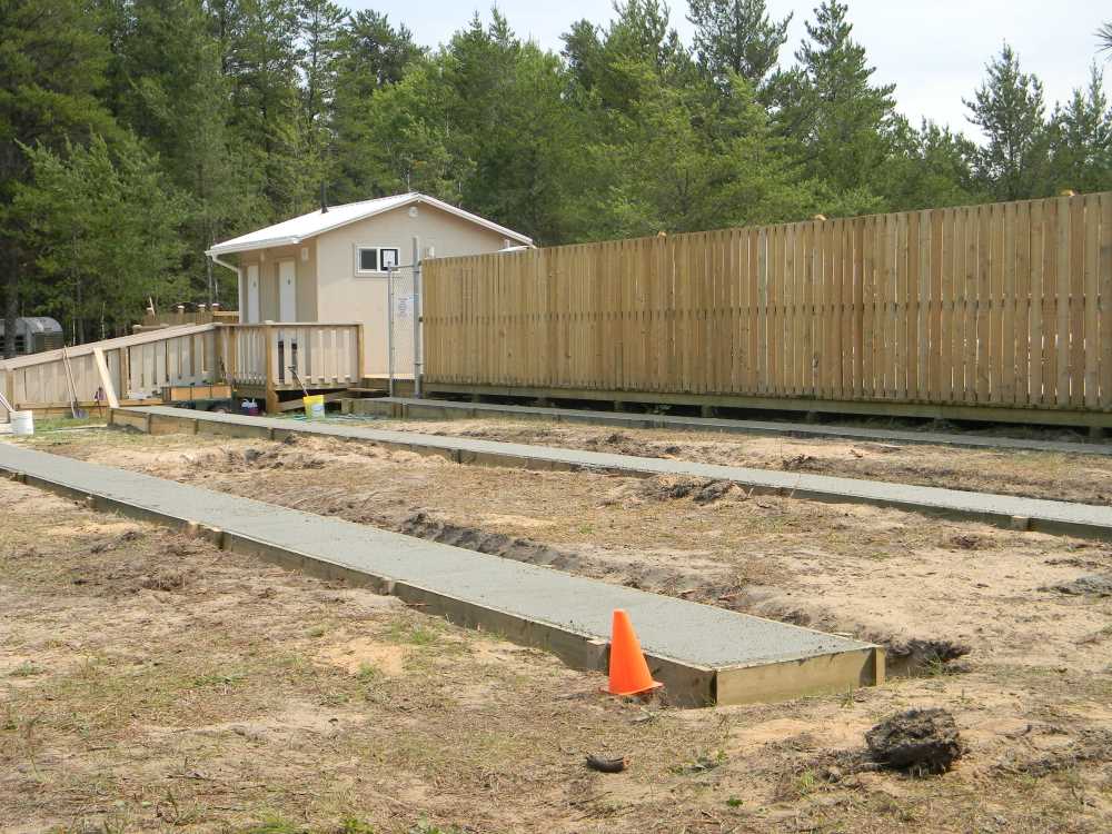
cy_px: 417
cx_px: 556
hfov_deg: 40.4
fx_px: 1510
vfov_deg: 30.9
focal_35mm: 47
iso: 80
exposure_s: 1/385
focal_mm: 8.6
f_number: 3.9
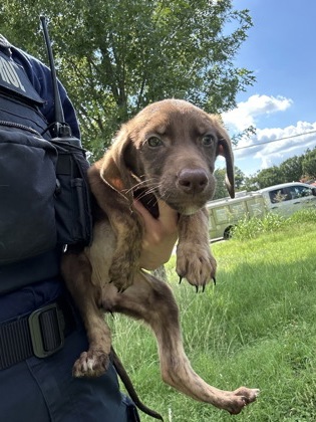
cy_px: 211
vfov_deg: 60.0
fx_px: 365
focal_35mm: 30
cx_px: 158
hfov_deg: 46.8
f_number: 1.9
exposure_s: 1/373
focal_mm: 2.69
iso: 25
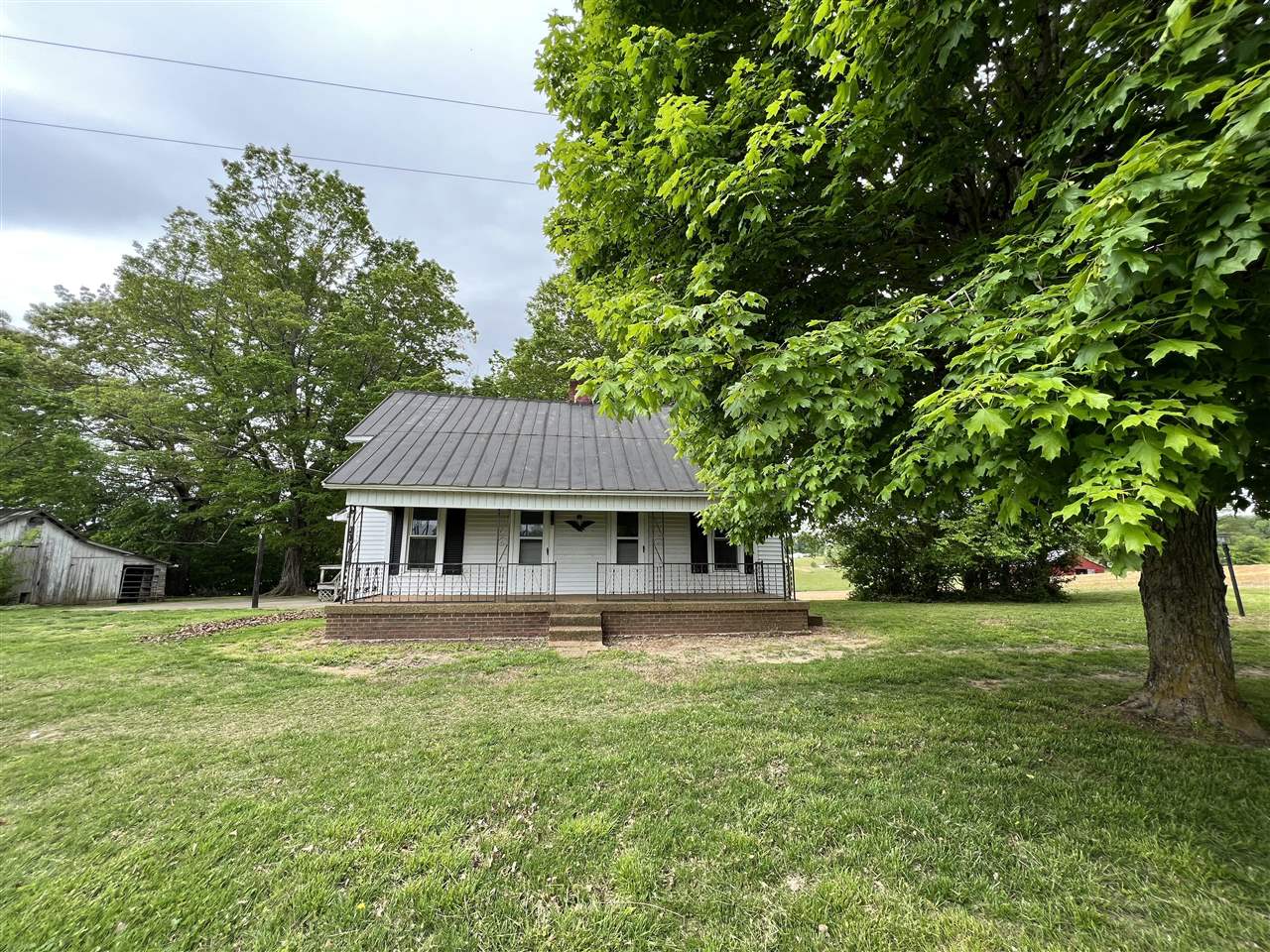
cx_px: 635
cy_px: 476
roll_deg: -0.3
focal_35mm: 13
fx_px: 477
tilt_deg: +8.7
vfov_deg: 89.9
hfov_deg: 106.2
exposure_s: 1/433
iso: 32
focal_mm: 1.57
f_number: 1.8
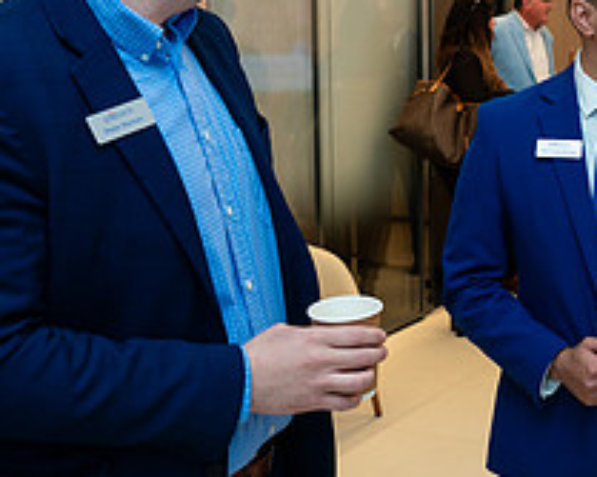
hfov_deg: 26.6
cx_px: 531
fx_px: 1219
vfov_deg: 22.1
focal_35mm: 69
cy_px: 183
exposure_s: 1/200
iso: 400
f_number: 4
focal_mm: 26
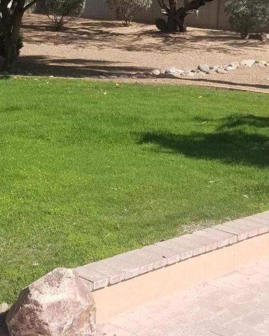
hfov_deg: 21.2
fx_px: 717
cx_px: 84
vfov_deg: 26.1
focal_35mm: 72
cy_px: 83
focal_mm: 4.25
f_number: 1.7
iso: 50
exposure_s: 1/2104
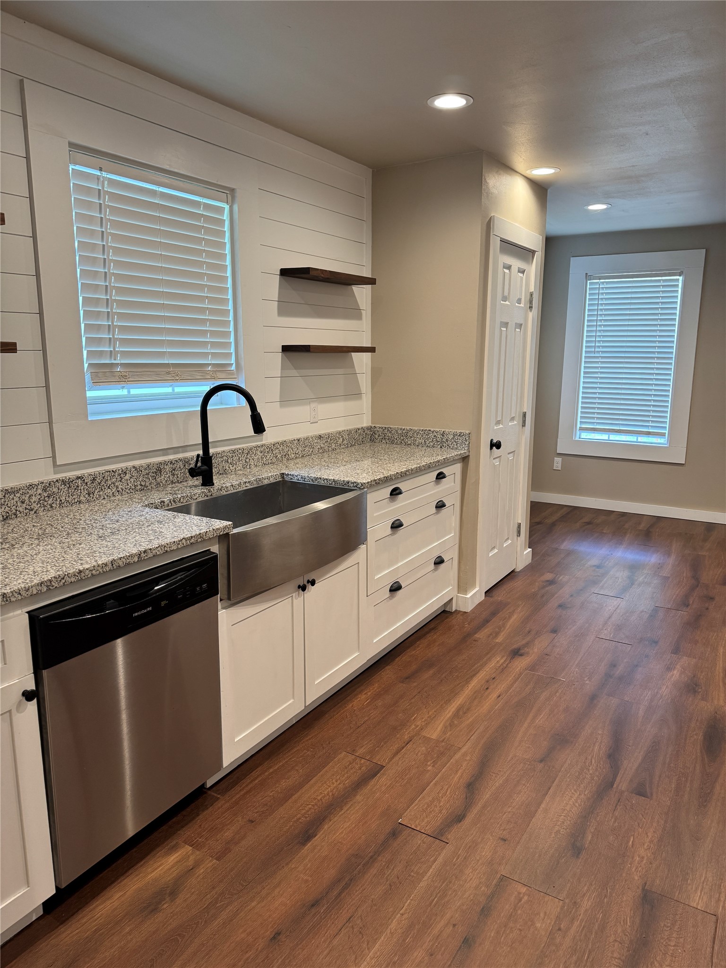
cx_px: 363
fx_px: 671
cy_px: 484
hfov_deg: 56.8
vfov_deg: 71.6
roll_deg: +0.3
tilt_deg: -11.5
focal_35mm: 24
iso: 200
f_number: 1.78
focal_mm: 6.76
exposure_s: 1/120
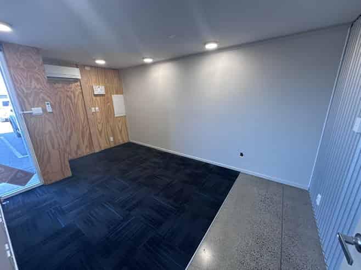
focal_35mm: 14
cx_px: 180
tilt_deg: -15.9
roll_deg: +2.9
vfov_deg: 85.6
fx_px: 146
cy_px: 135
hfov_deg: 102.1
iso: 160
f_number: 2.2
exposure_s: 1/100
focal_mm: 2.22
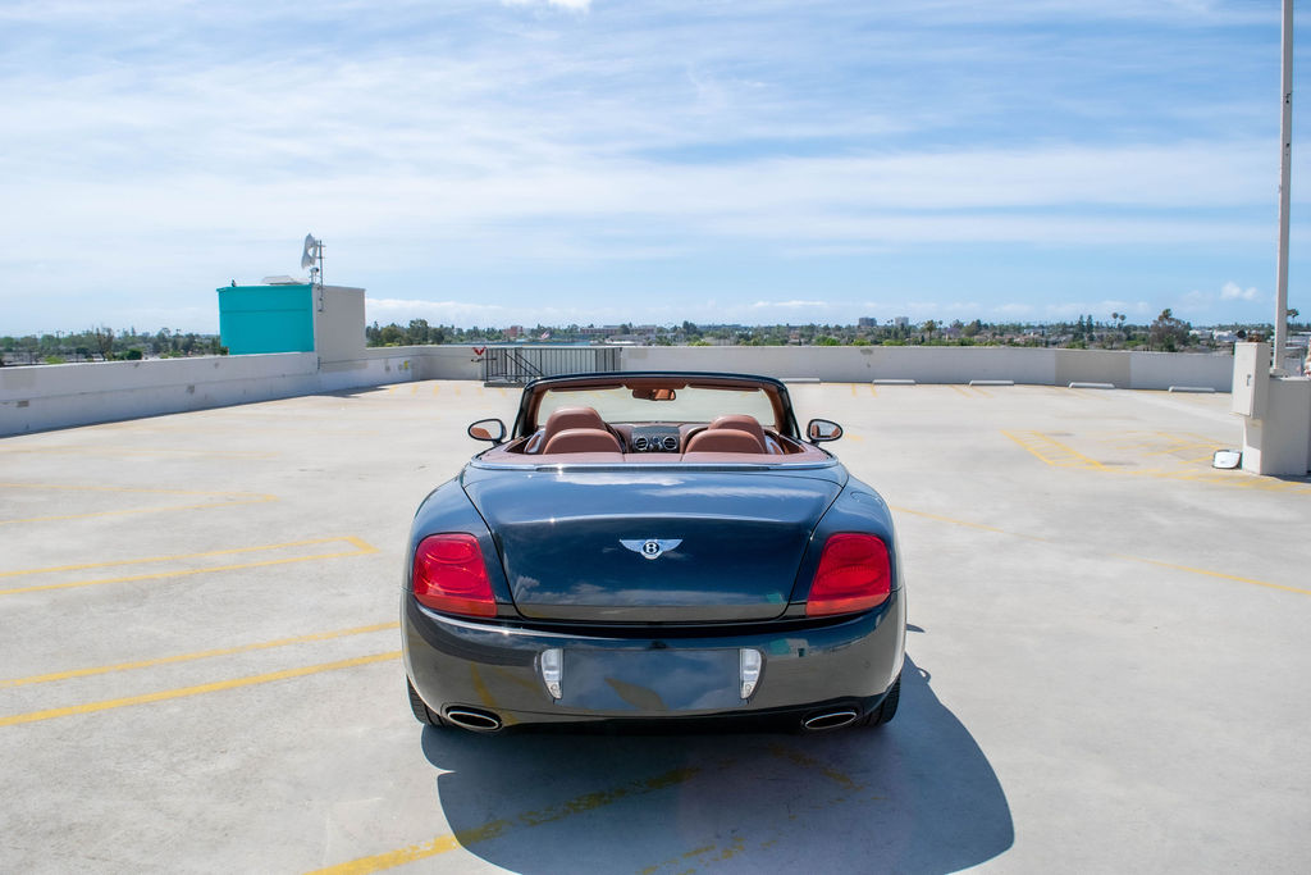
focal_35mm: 27
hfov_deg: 67.4
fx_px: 983
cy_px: 438
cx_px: 656
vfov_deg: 47.9
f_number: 7.1
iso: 400
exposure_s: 1/2000
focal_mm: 18
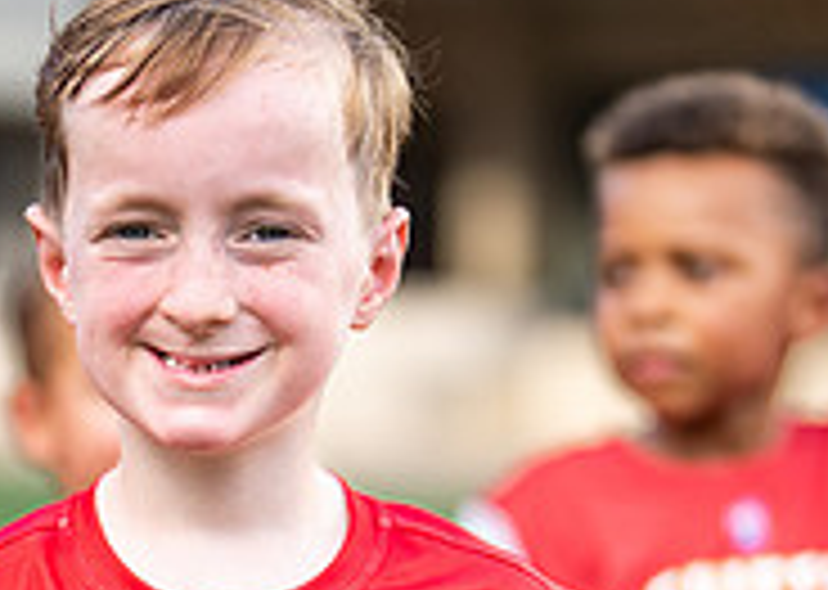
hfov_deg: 10.3
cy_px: 703
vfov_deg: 7.3
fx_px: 4581
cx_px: 272
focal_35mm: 195
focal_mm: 50
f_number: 1.2
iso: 100
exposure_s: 1/1600
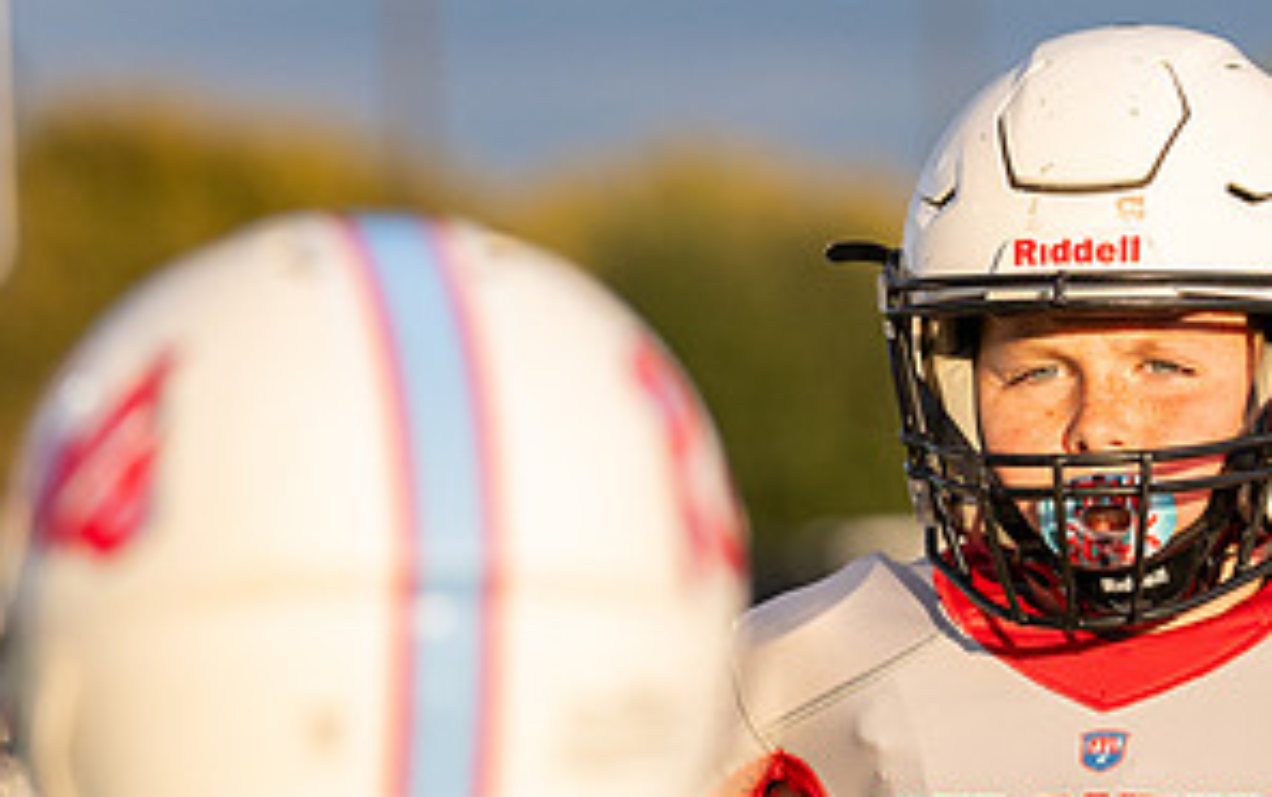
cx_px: 1180
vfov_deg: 3.7
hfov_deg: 5.9
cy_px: 665
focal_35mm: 353
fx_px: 12244
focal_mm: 128
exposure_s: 1/3200
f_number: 2.8
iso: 400
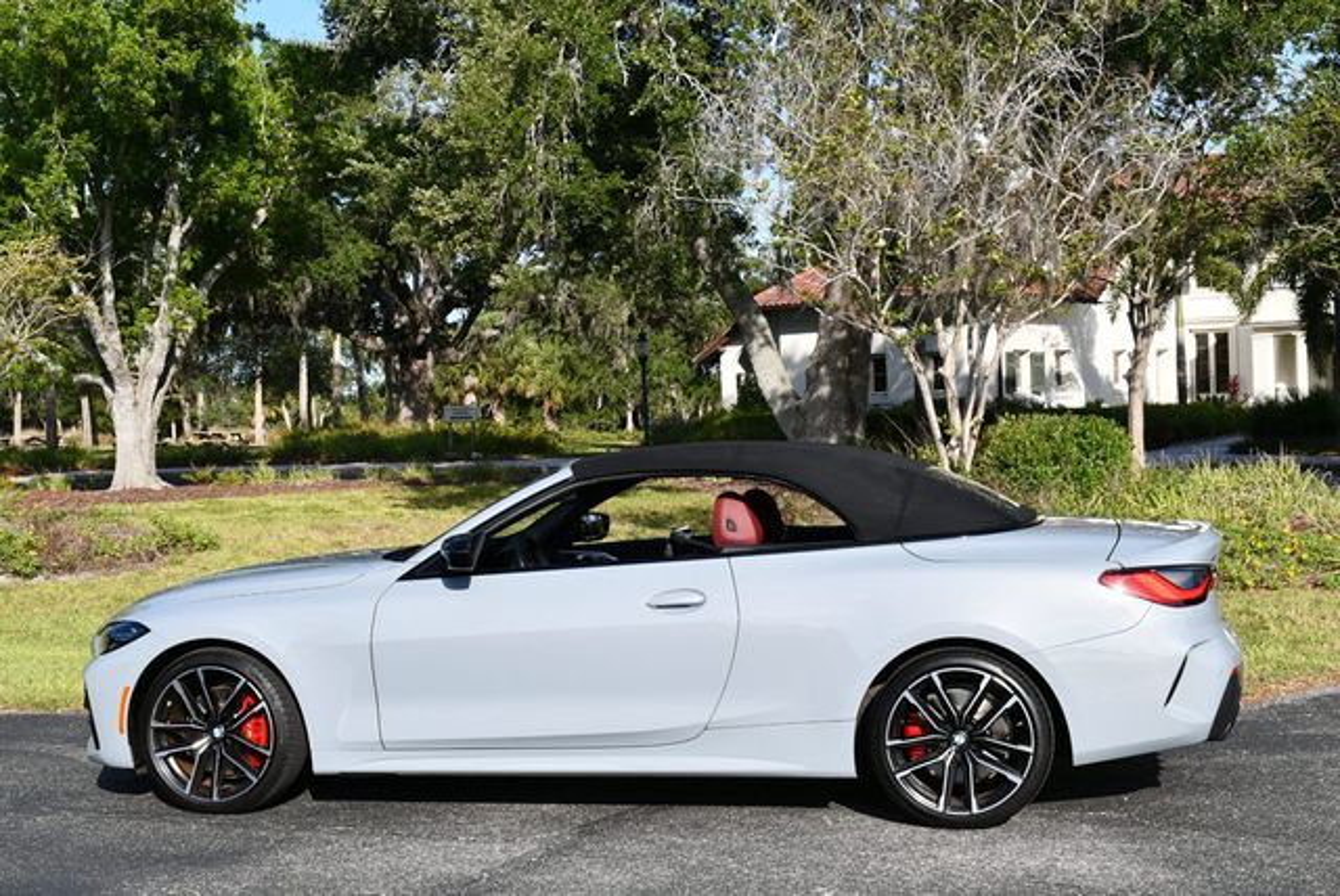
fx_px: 1788
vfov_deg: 28.1
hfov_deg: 41.1
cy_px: 448
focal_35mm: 48
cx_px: 670
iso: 140
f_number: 8
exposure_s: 1/250
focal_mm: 24
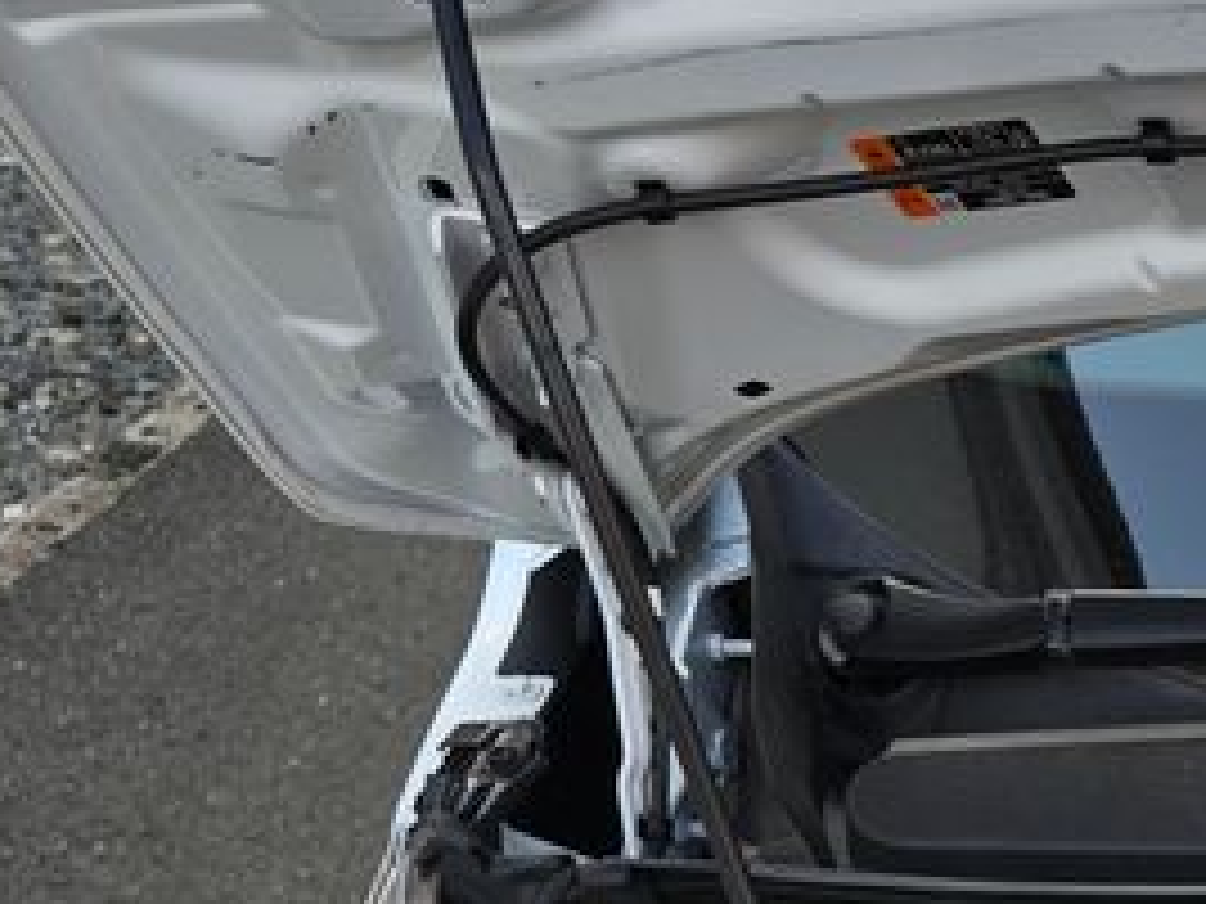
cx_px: 2192
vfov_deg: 14.5
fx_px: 3066
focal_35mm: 88
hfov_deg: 17.7
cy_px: 1700
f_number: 1.7
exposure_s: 1/180
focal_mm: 6.3
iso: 20
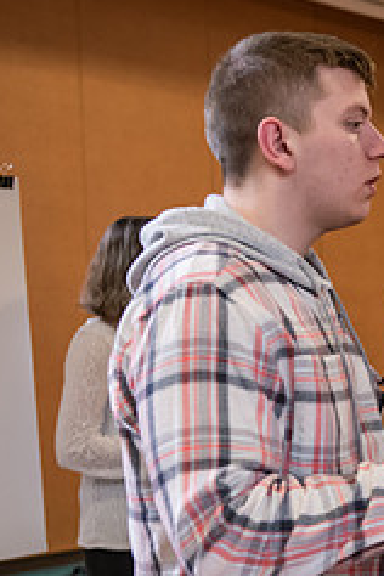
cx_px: 462
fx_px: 1488
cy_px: 405
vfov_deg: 21.8
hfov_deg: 14.2
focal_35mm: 93
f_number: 3.2
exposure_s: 1/200
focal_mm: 38
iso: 2000
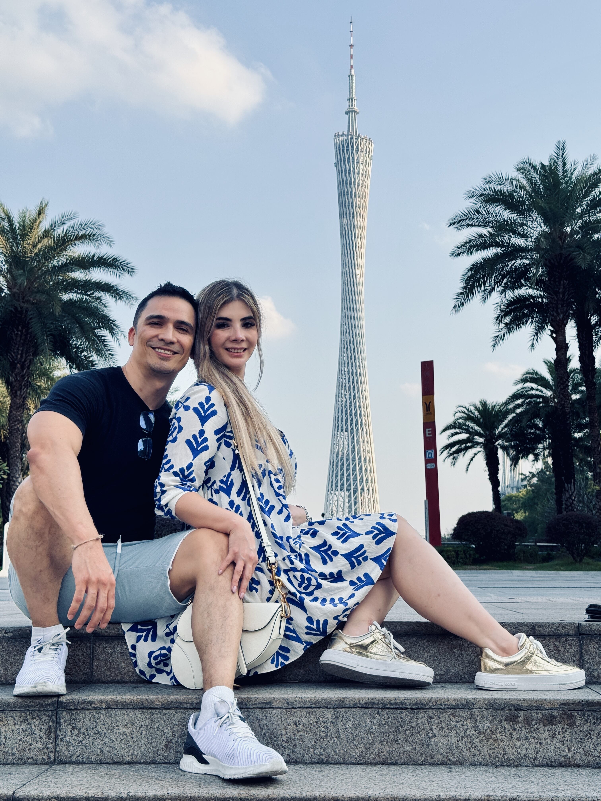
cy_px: 400
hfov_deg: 30.3
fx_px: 1111
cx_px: 300
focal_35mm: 48
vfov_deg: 39.7
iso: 64
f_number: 1.78
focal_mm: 6.76
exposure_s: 1/1681
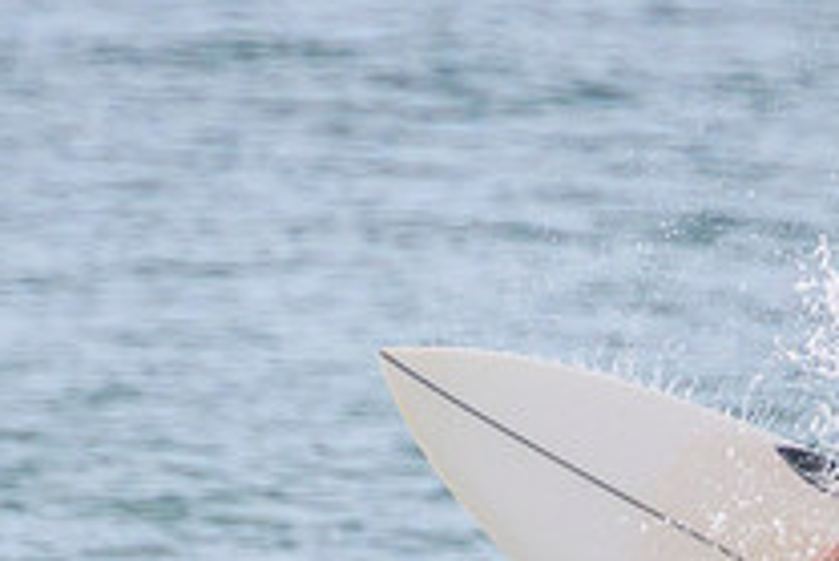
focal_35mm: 3178
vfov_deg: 0.4
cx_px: 398
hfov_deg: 0.6
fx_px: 74114
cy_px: 617
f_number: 11
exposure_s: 1/2000
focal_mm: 800
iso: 1000
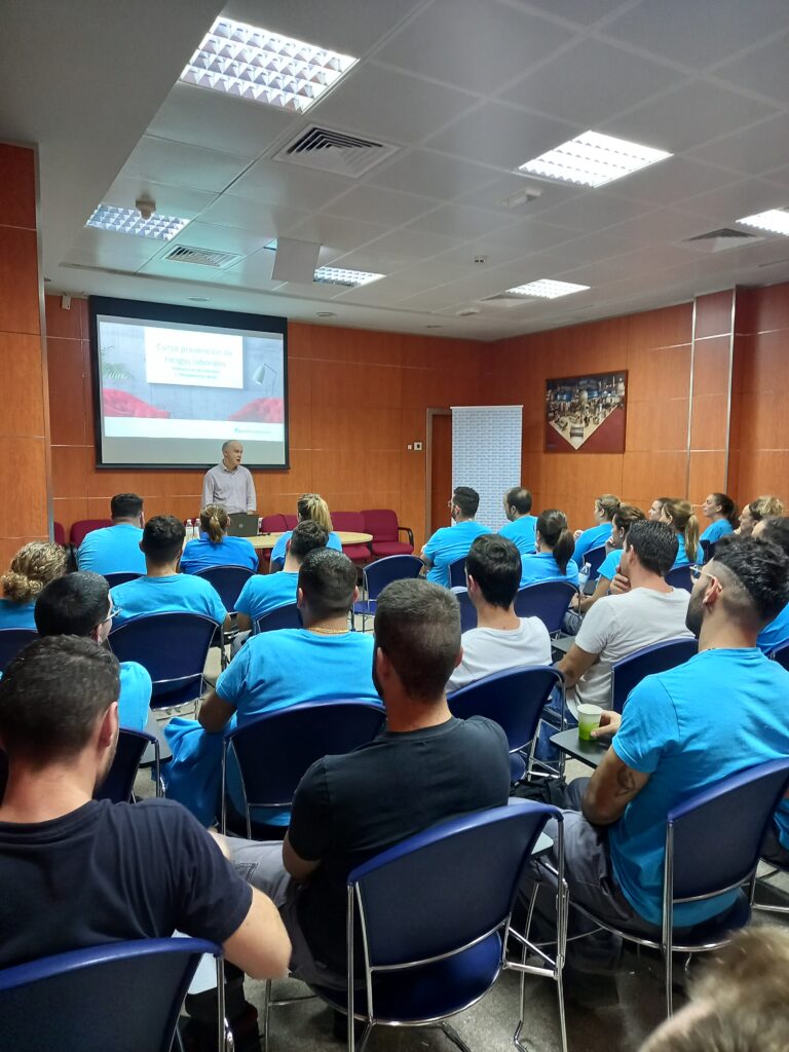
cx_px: 394
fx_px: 760
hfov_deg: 54.9
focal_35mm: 25
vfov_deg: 69.4
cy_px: 526
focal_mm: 4.6
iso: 400
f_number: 2
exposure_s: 1/19
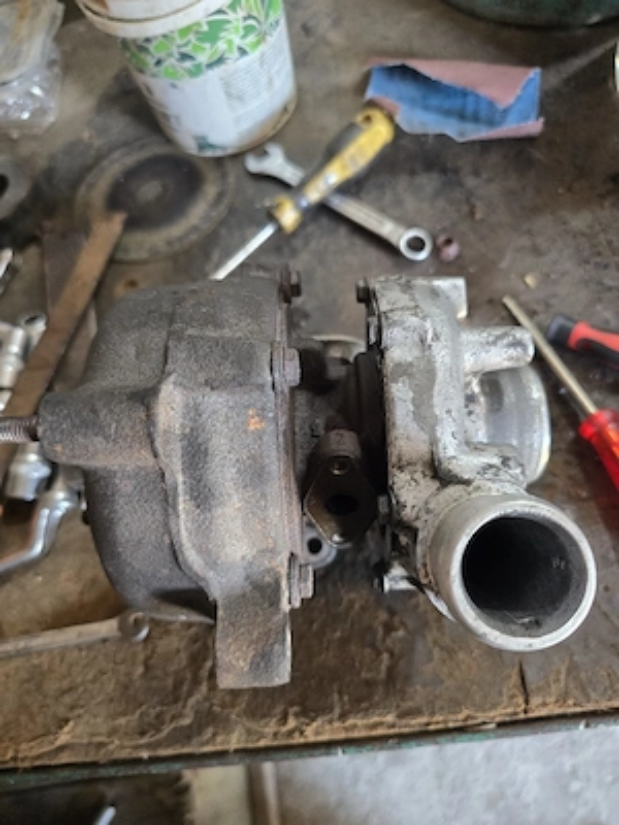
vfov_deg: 73.9
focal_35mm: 23
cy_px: 412
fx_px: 548
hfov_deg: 58.9
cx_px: 310
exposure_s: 1/101
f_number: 1.7
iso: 640
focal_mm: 6.3
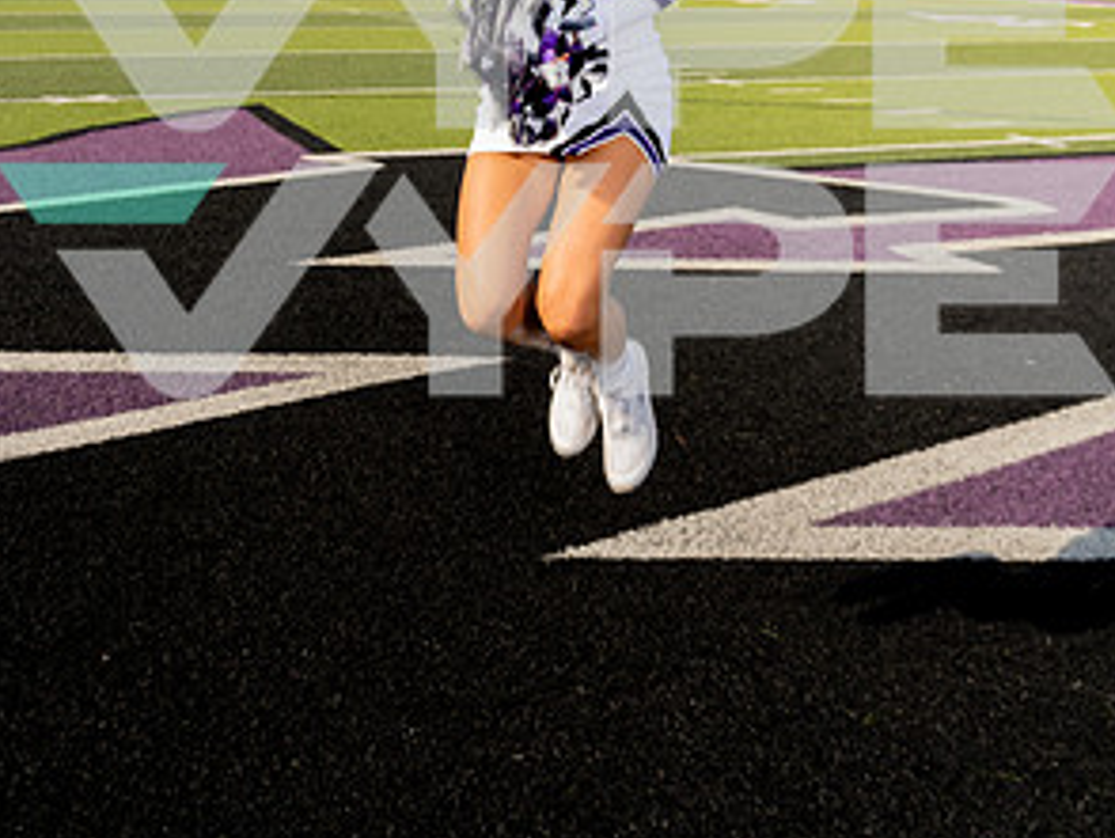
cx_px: 565
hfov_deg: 38.2
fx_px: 1612
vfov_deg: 27.6
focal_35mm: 50
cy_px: 15
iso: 100
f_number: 6.3
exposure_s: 1/250
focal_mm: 34
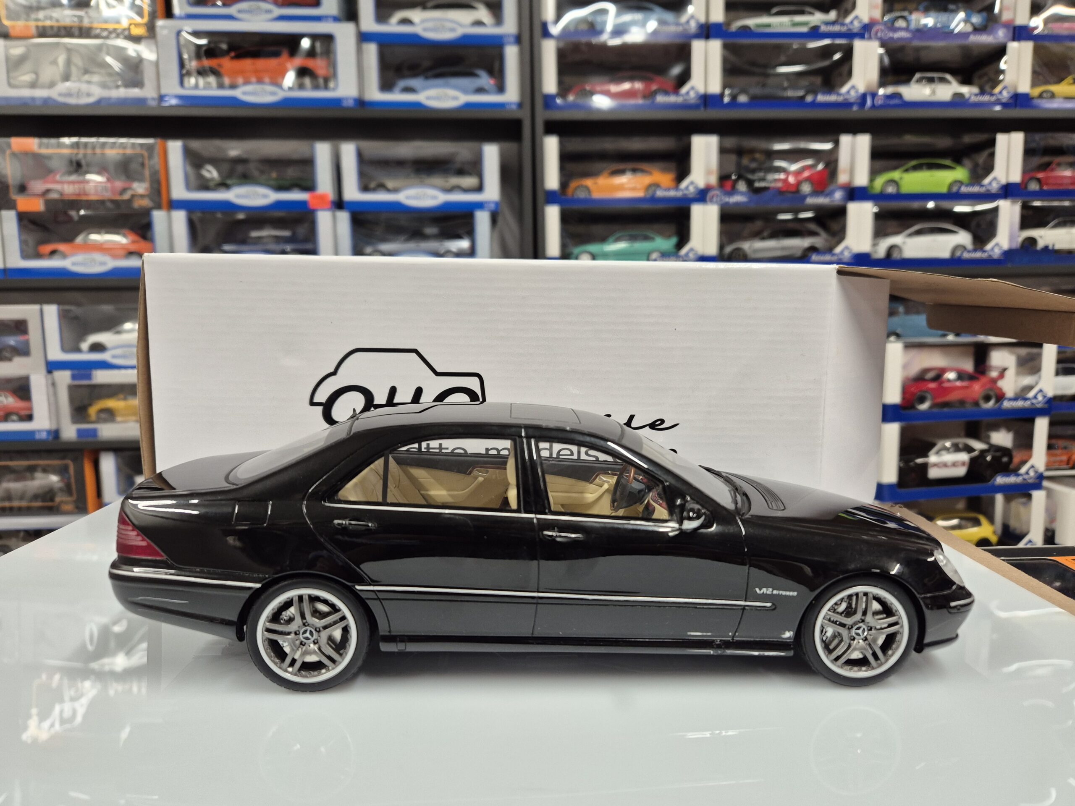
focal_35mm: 23
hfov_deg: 73.9
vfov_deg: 58.9
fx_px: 714
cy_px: 403
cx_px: 538
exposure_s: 1/100
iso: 250
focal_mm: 5.4
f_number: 1.8
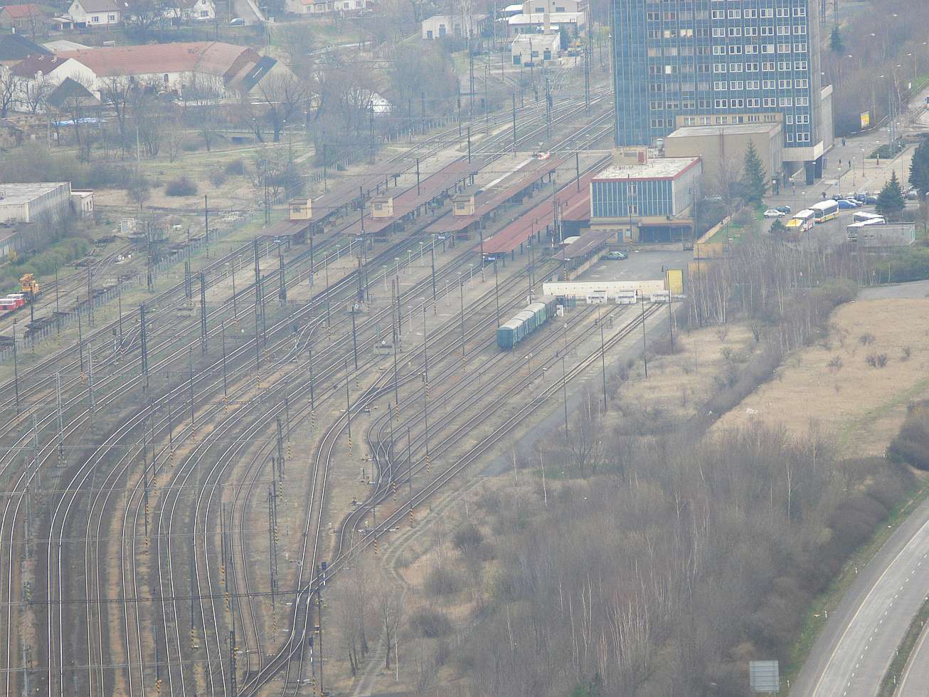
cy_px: 348
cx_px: 464
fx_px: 11270
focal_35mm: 420
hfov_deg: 4.7
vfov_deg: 3.5
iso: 100
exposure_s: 1/100
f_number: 4
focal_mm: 88.8
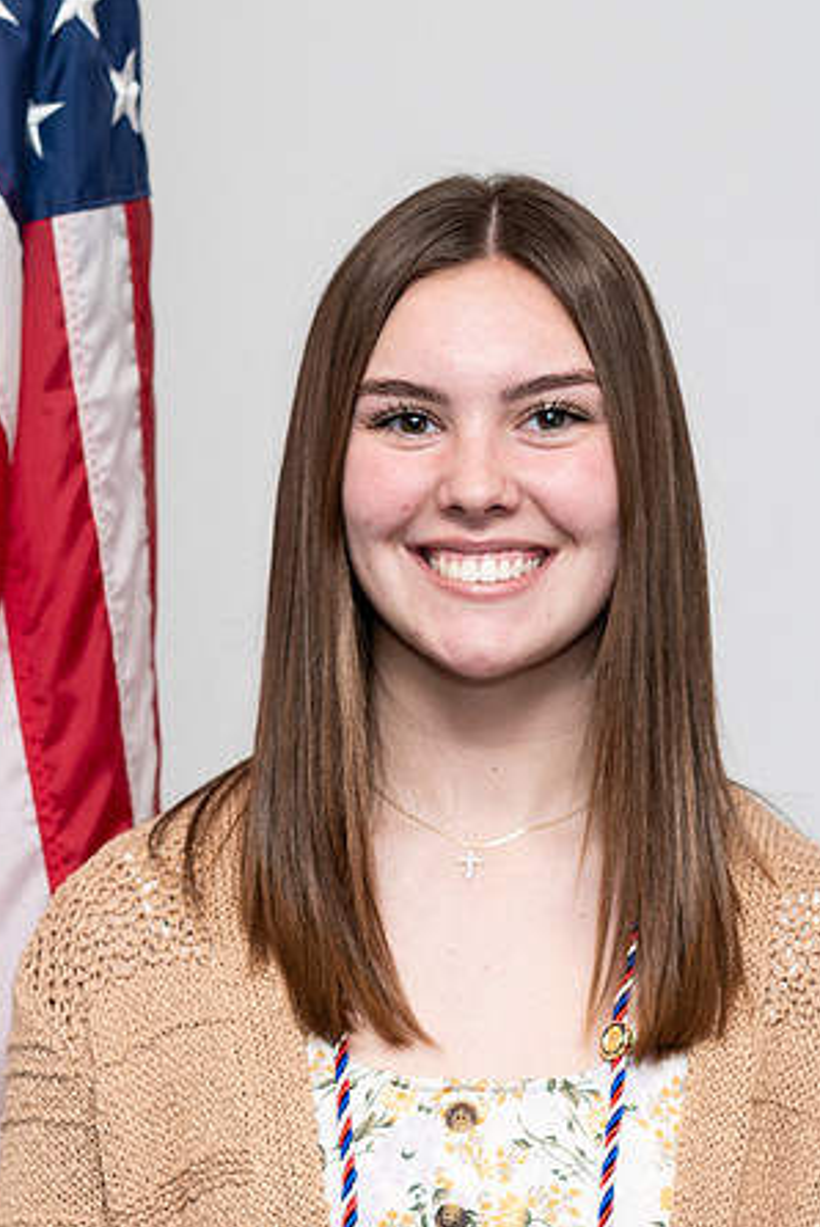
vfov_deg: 12.2
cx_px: 291
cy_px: 837
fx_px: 5731
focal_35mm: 168
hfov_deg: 8.2
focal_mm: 50
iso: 100
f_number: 4
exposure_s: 1/160
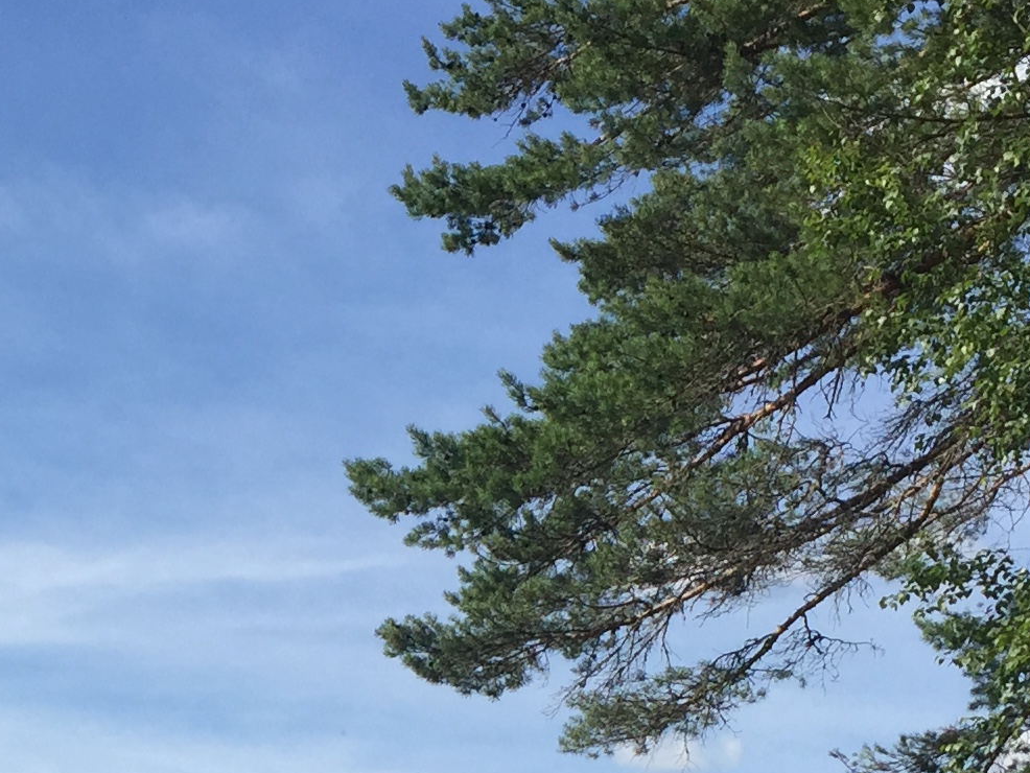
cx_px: 58
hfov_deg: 20.0
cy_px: 856
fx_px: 2857
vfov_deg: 15.0
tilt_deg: +8.3
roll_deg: -2.7
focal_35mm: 96
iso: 32
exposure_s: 1/2083
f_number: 2.2
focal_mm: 4.15
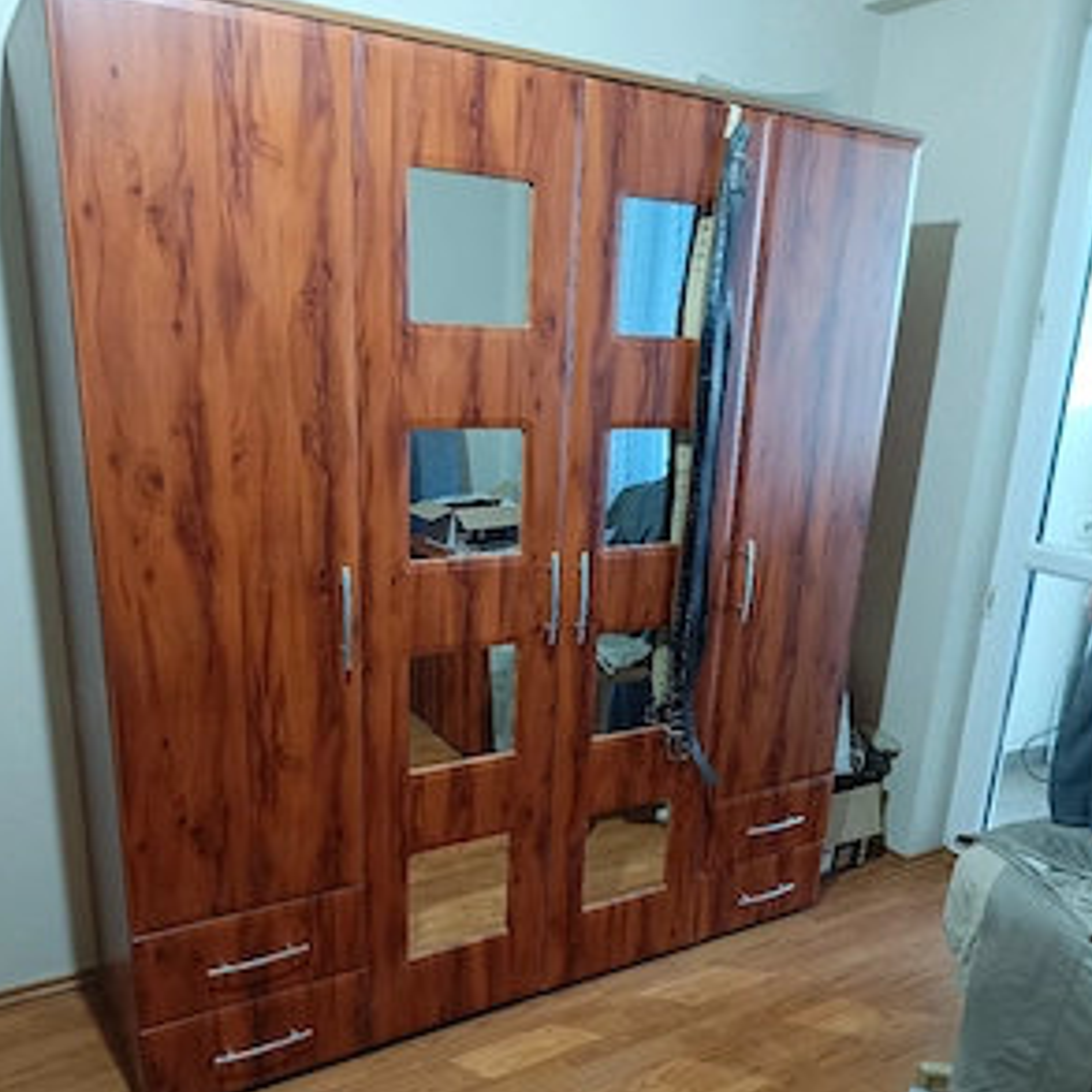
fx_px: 1035
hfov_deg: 55.6
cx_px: 544
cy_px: 675
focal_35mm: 29
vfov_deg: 55.1
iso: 655
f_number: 1.88
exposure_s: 1/33.3
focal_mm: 5.59
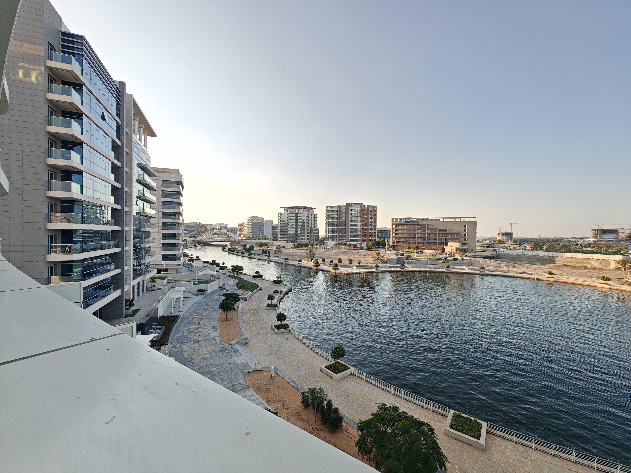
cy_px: 236
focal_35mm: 14
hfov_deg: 102.1
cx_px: 316
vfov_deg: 85.7
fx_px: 255
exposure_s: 1/662
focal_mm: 2.59
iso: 64
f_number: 2.2
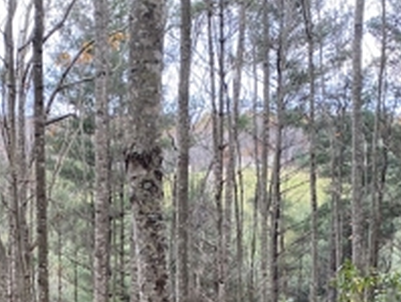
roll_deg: +1.2
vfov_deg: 19.6
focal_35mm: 70
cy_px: 379
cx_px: 157
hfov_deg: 27.7
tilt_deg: -11.9
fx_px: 812
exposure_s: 1/121
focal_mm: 4.25
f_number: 1.8
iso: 50
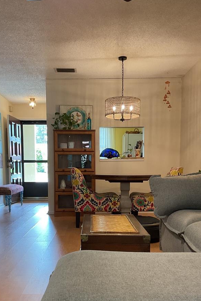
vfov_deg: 46.8
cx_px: 95
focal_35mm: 41
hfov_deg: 32.6
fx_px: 343
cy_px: 197
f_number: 1.8
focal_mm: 3
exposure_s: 1/60
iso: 100
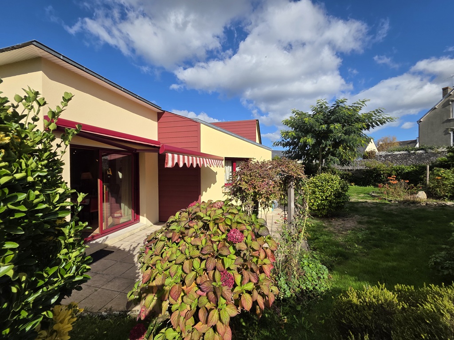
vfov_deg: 89.9
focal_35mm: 13
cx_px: 227
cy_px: 170
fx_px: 170
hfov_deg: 106.2
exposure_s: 1/2730
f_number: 1.9
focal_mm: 2.2
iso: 40
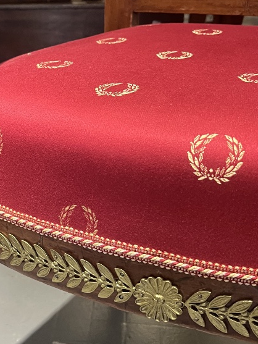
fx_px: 556
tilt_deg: -21.1
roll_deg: +2.3
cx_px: 53
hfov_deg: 25.7
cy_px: 148
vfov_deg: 34.3
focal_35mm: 56
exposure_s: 1/50
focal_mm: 5.1
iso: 400
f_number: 1.6
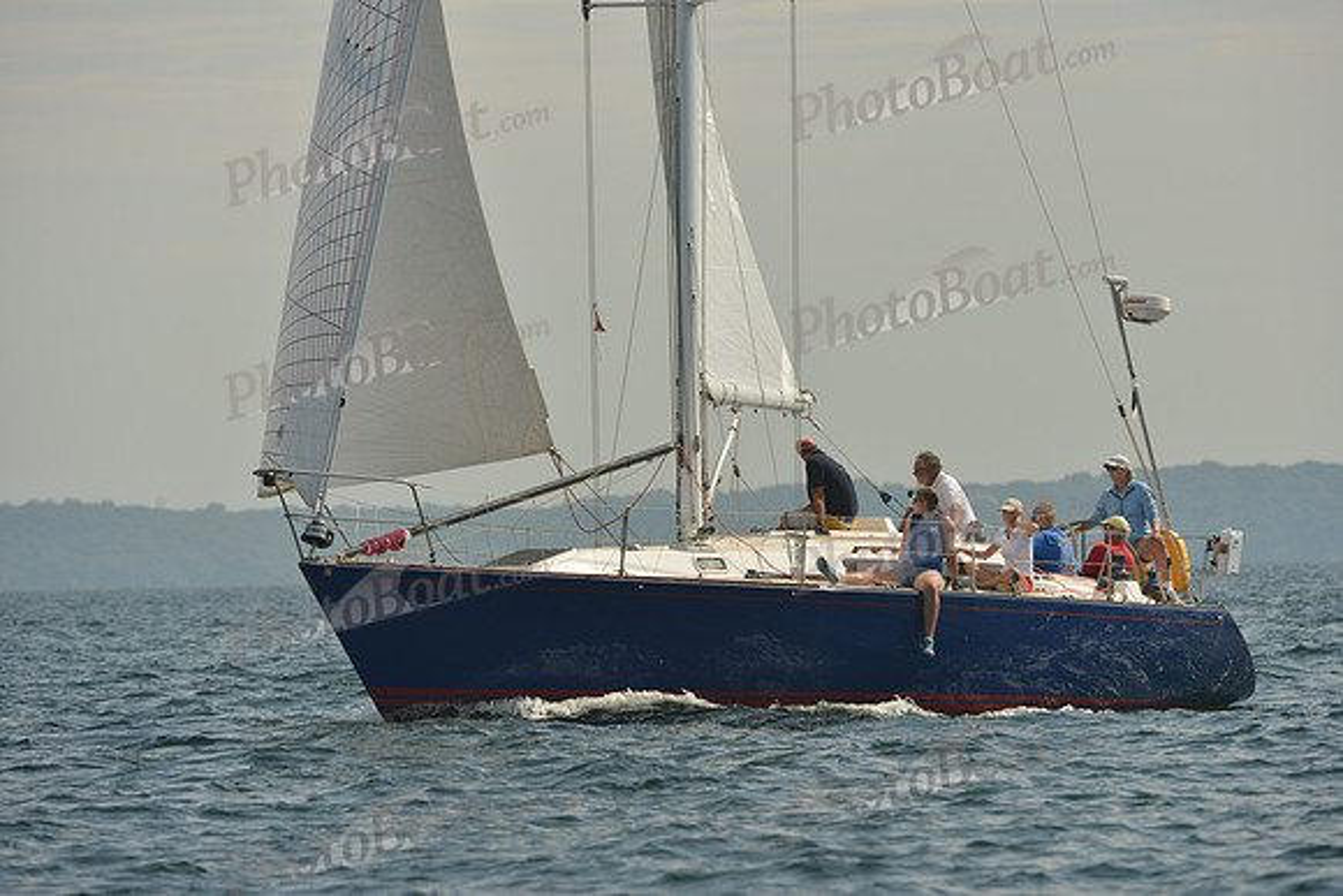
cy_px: 448
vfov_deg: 3.8
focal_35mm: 360
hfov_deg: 5.7
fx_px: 13433
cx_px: 672
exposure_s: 1/1250
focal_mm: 360
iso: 320
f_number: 7.1
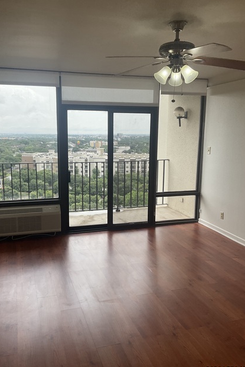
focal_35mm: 31
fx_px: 317
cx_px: 112
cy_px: 184
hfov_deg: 42.3
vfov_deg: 60.3
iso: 16
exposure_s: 1/204
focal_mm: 3
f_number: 1.8
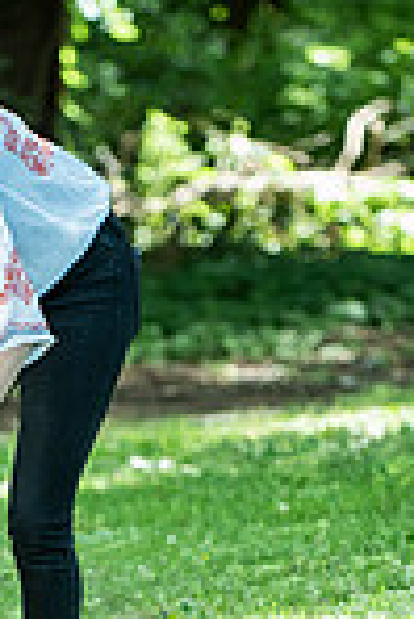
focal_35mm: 470
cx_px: 13
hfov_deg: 2.9
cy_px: 636
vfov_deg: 4.4
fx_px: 8088
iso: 640
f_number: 3.5
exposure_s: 1/320
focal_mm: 155
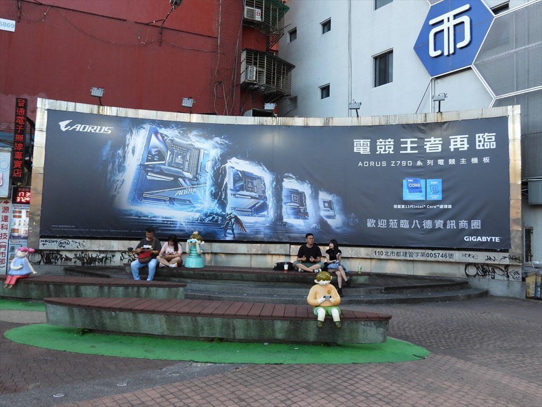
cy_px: 204
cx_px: 271
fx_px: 438
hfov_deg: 63.4
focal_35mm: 28
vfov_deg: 49.7
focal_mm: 5
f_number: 2.8
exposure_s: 1/100
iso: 100
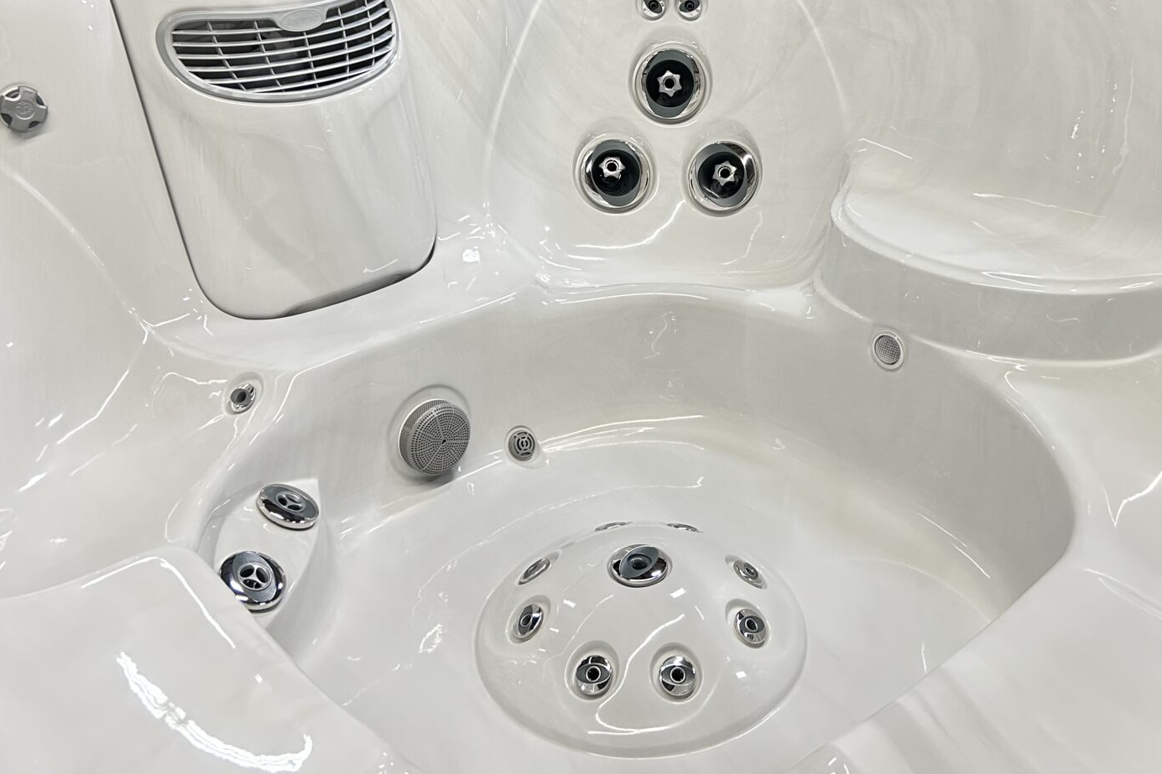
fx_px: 1291
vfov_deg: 32.9
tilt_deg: -21.6
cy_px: 226
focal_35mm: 40
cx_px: 676
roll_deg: +0.1
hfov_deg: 48.3
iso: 160
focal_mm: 5.7
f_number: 1.5
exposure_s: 1/60
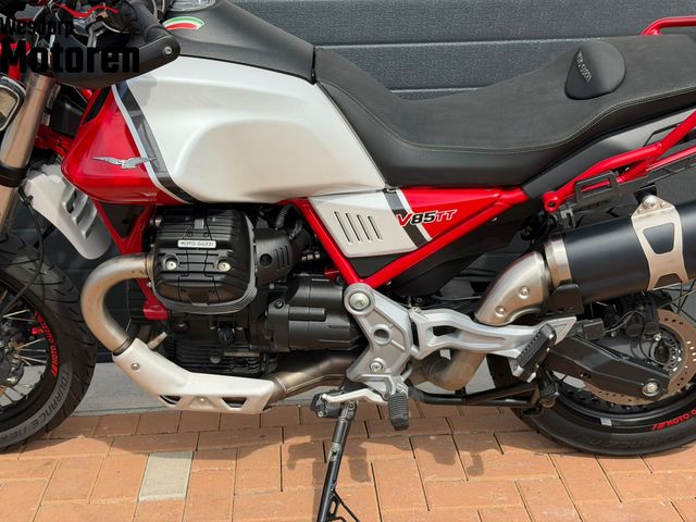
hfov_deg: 39.7
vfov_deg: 30.3
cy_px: 261
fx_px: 965
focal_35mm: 48
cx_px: 348
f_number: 1.78
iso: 100
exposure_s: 1/2762
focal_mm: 6.76
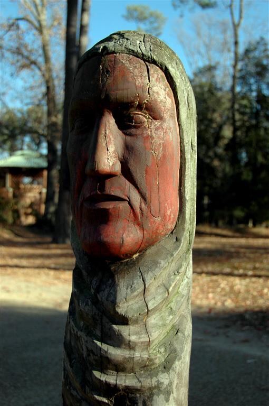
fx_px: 489
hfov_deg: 30.8
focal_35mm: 44
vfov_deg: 45.0
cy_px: 203
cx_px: 134
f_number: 4.2
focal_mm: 29
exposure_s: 1/800
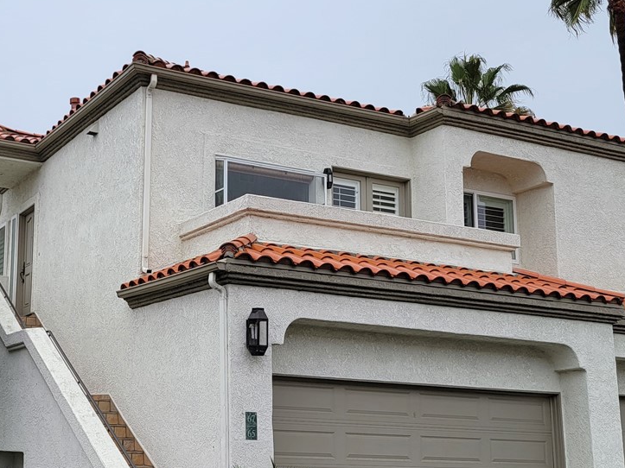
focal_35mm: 34
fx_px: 614
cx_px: 254
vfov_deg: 41.5
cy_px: 286
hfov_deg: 53.6
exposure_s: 1/239
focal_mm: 6.7
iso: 16
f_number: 1.8
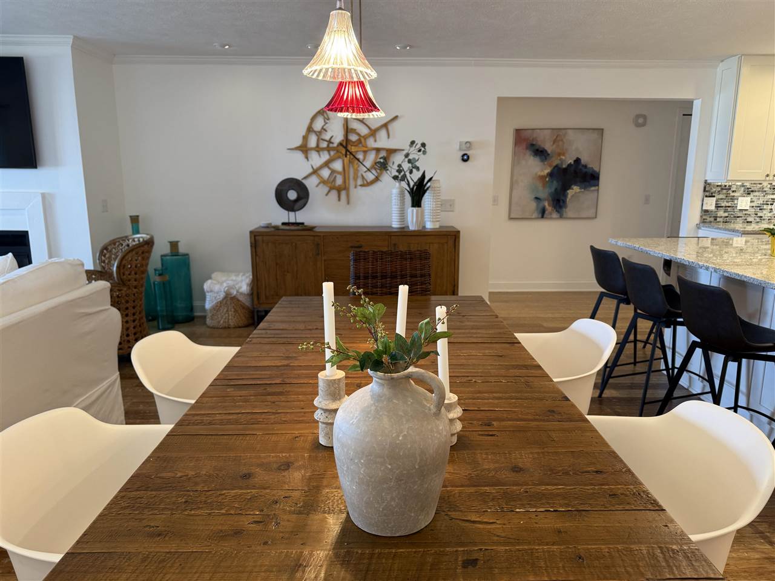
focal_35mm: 24
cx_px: 388
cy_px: 290
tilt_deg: -10.9
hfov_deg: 71.6
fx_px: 537
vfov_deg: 56.8
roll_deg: +0.7
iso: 160
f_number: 1.78
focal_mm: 6.76
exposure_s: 1/60
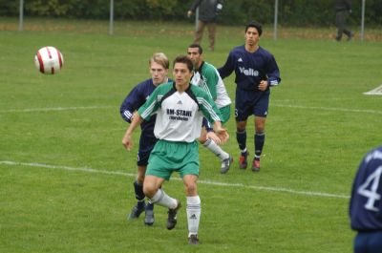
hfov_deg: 6.9
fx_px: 3177
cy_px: 126
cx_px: 191
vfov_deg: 4.6
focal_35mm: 300
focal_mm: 200
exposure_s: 1/320
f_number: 4.5
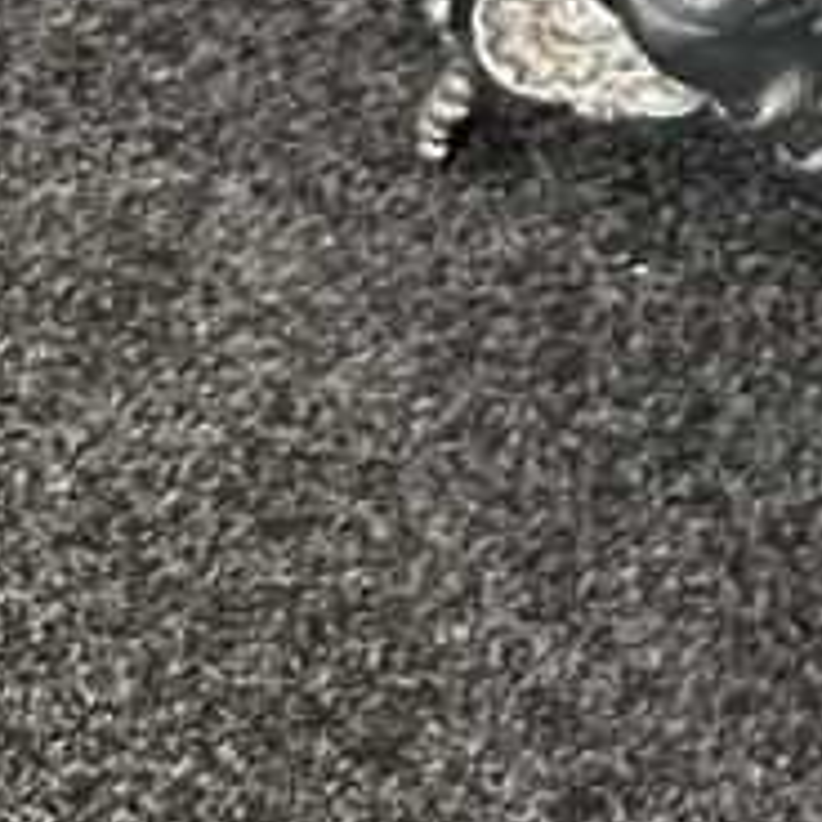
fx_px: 3170
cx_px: 1541
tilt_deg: -48.7
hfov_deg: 13.1
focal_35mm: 118
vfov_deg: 14.0
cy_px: -357
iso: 400
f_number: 1.78
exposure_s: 1/50
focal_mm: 6.86
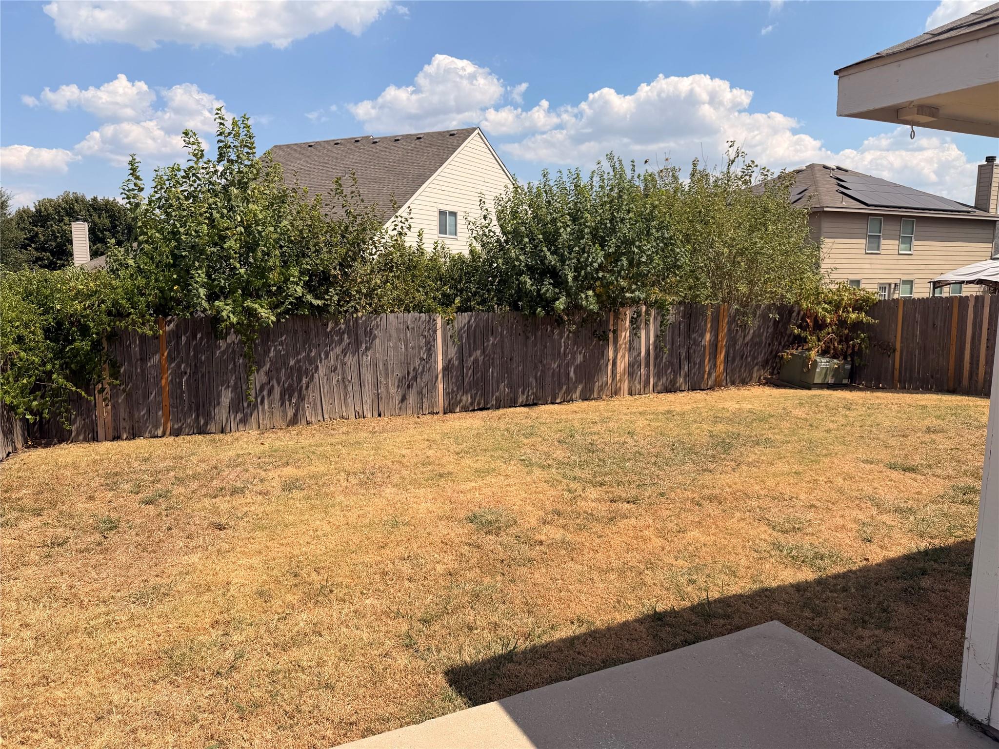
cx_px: 500
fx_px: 693
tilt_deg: -8.1
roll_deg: -1.7
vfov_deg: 56.8
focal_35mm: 24
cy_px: 374
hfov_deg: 71.6
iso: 80
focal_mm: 6.76
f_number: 1.78
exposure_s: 1/6173
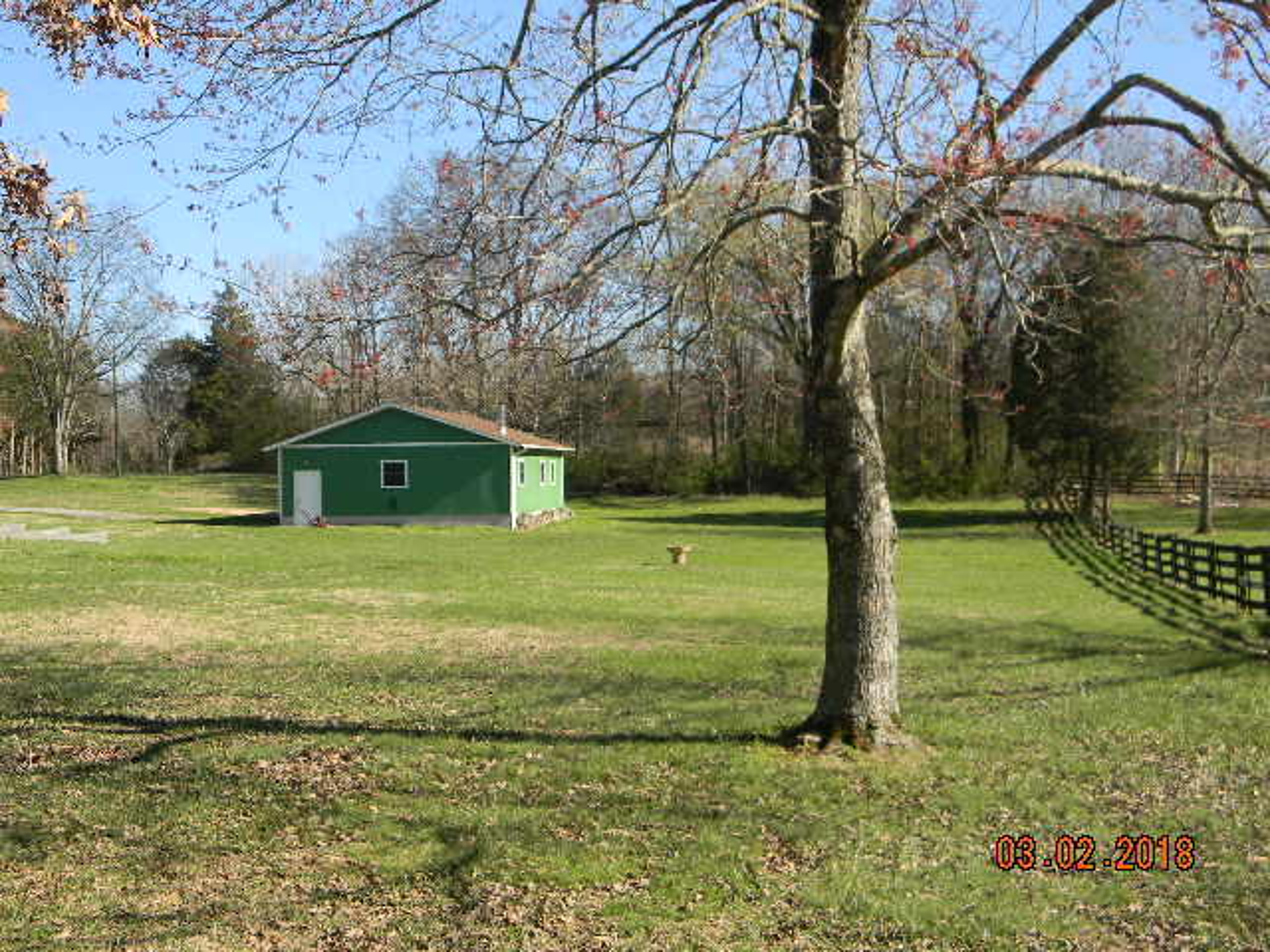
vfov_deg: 35.1
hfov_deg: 45.8
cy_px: 476
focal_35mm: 41
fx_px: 1504
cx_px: 635
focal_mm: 7.3
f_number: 3.8
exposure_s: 1/410
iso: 80
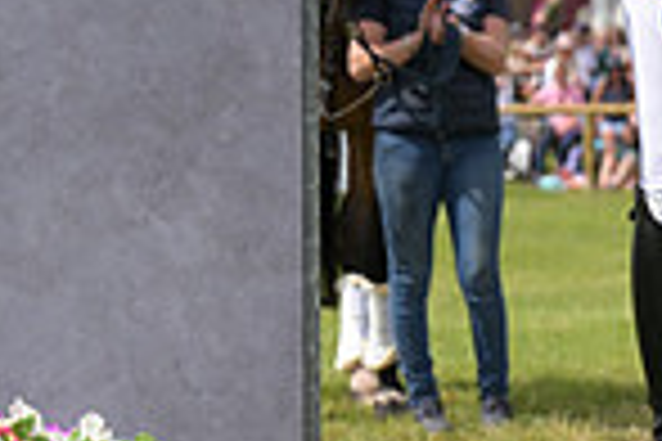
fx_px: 7594
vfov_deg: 3.3
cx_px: 1261
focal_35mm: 413
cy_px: -56
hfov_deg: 4.9
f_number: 5.6
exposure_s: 1/1250
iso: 220
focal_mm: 105
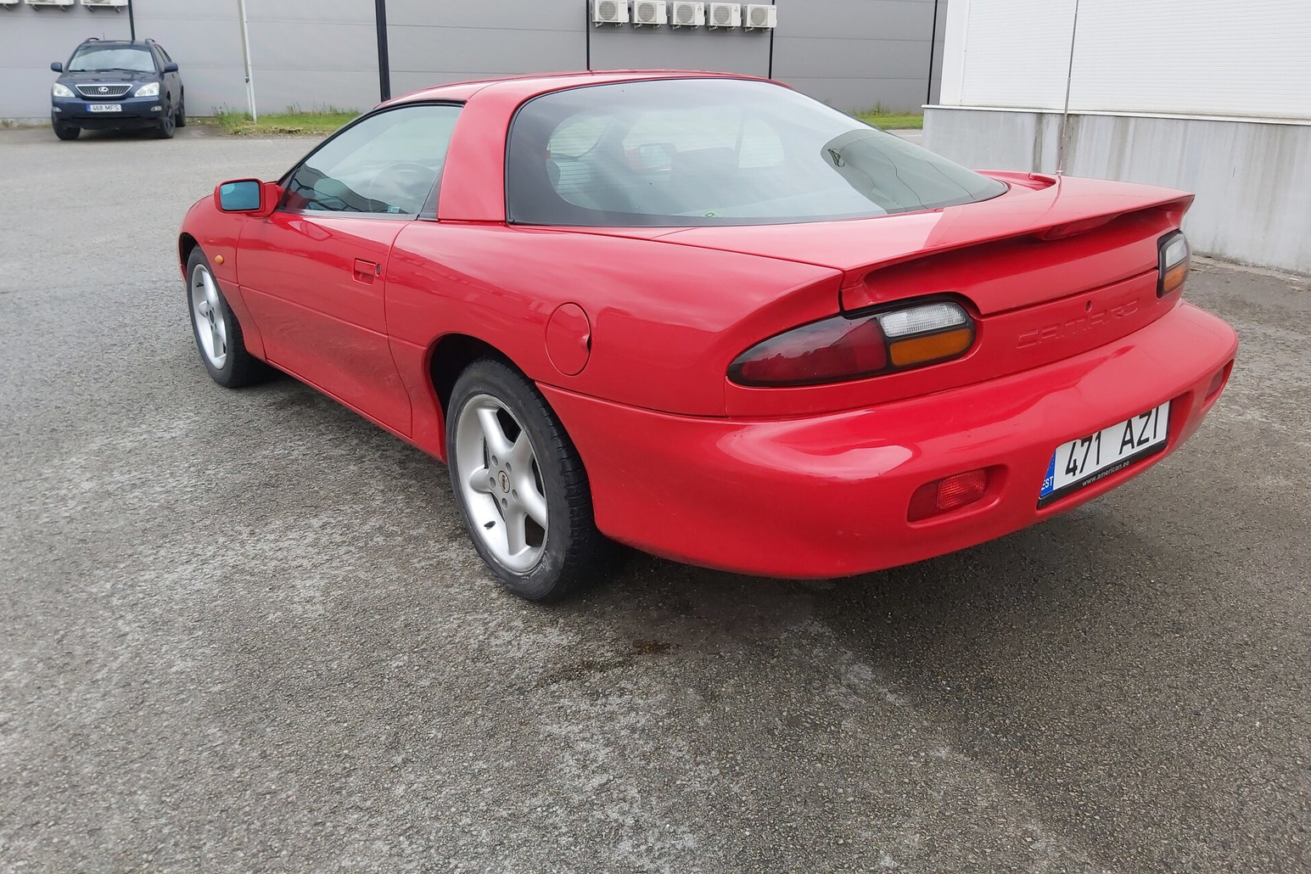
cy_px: 368
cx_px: 665
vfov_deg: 46.2
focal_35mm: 28
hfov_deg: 65.5
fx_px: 1020
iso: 64
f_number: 1.7
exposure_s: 1/707
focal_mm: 3.92
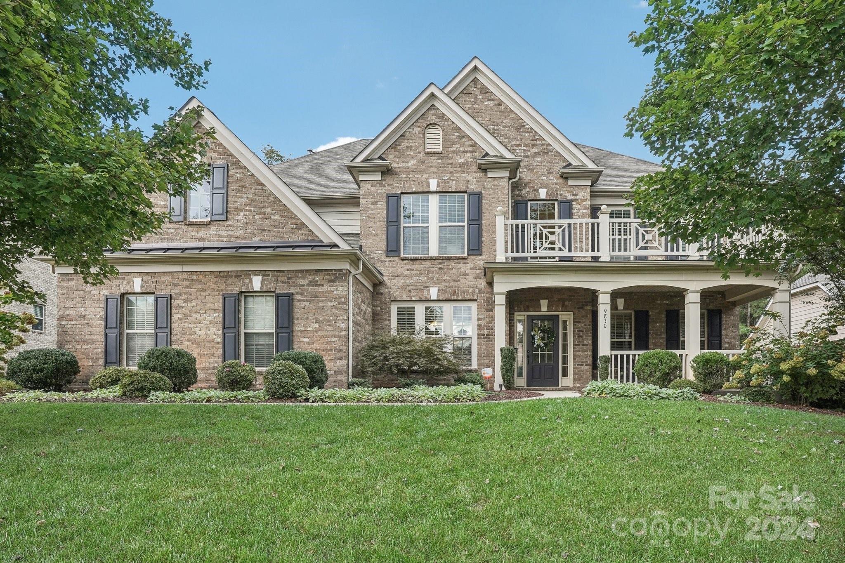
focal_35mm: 18
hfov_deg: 90.0
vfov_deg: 67.4
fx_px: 422
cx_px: 422
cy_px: 282
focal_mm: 18
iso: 400
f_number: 8
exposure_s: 1/100
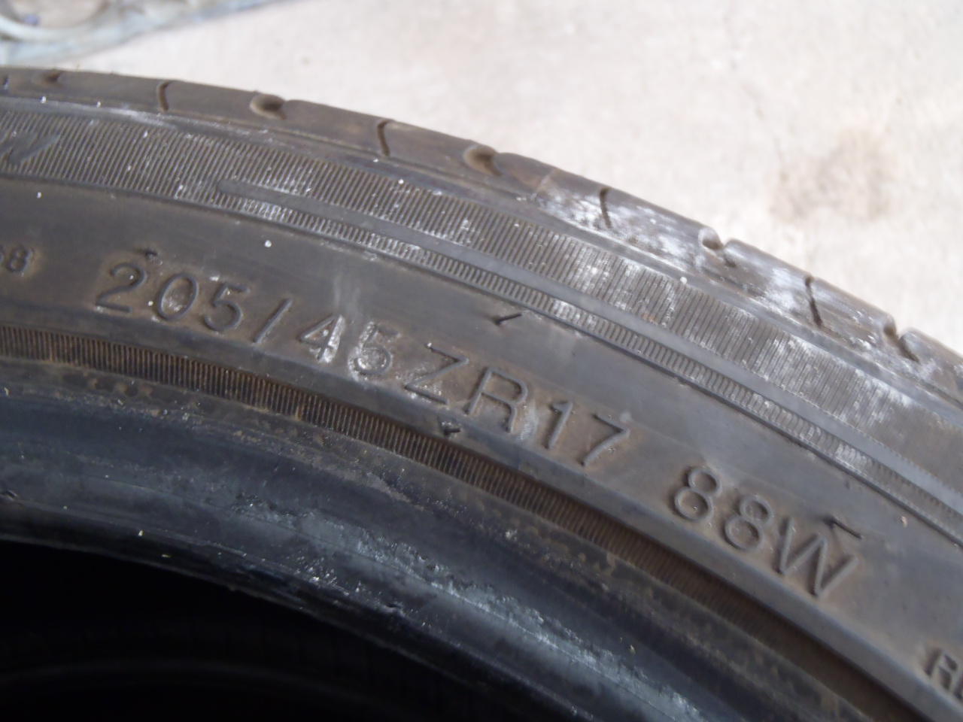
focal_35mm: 37
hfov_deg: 50.1
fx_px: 1029
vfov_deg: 38.7
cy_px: 361
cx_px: 482
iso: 200
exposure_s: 1/4
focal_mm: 6.64
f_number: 4.7
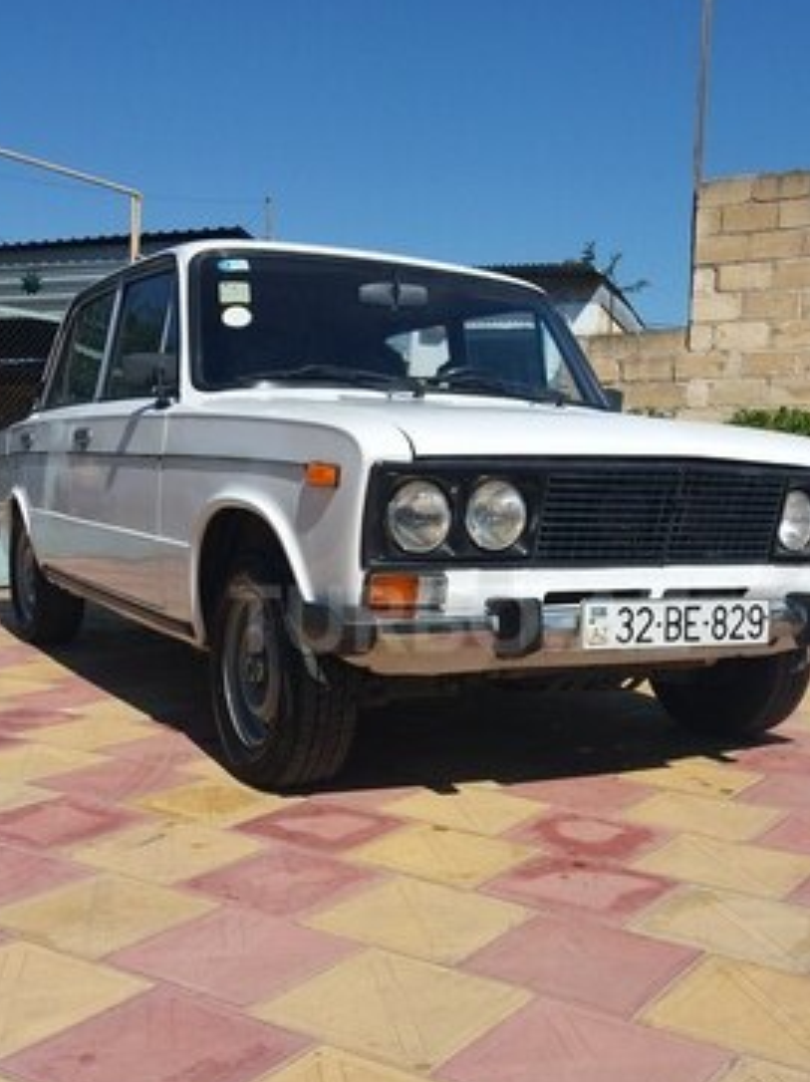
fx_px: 1156
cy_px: 619
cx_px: 460
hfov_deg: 38.6
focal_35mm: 37
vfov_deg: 50.0
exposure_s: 1/1908
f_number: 1.9
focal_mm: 3.7
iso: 40
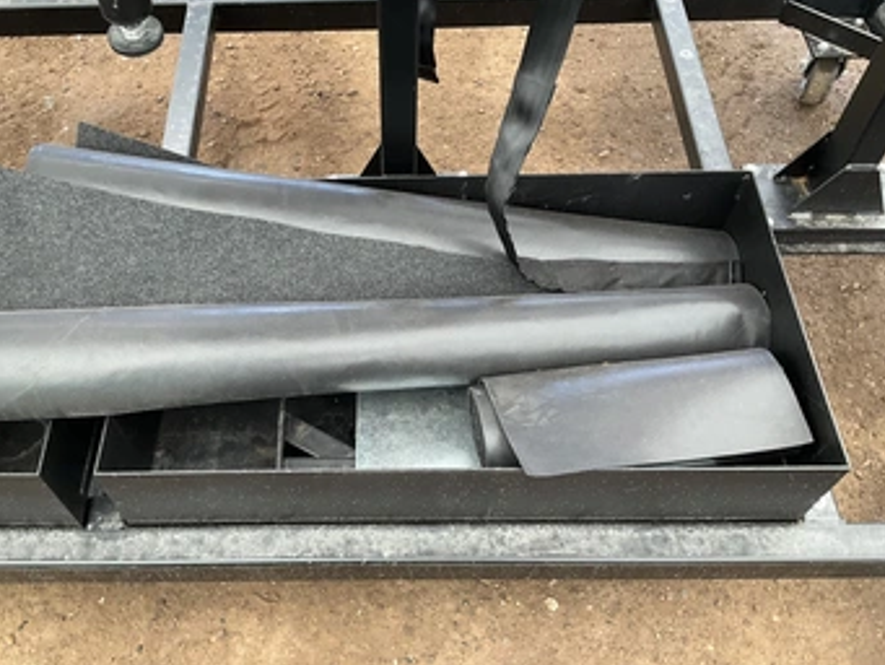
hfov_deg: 53.7
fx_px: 870
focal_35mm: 34
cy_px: 314
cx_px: 371
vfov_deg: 41.8
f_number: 1.8
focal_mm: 3
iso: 80
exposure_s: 1/60
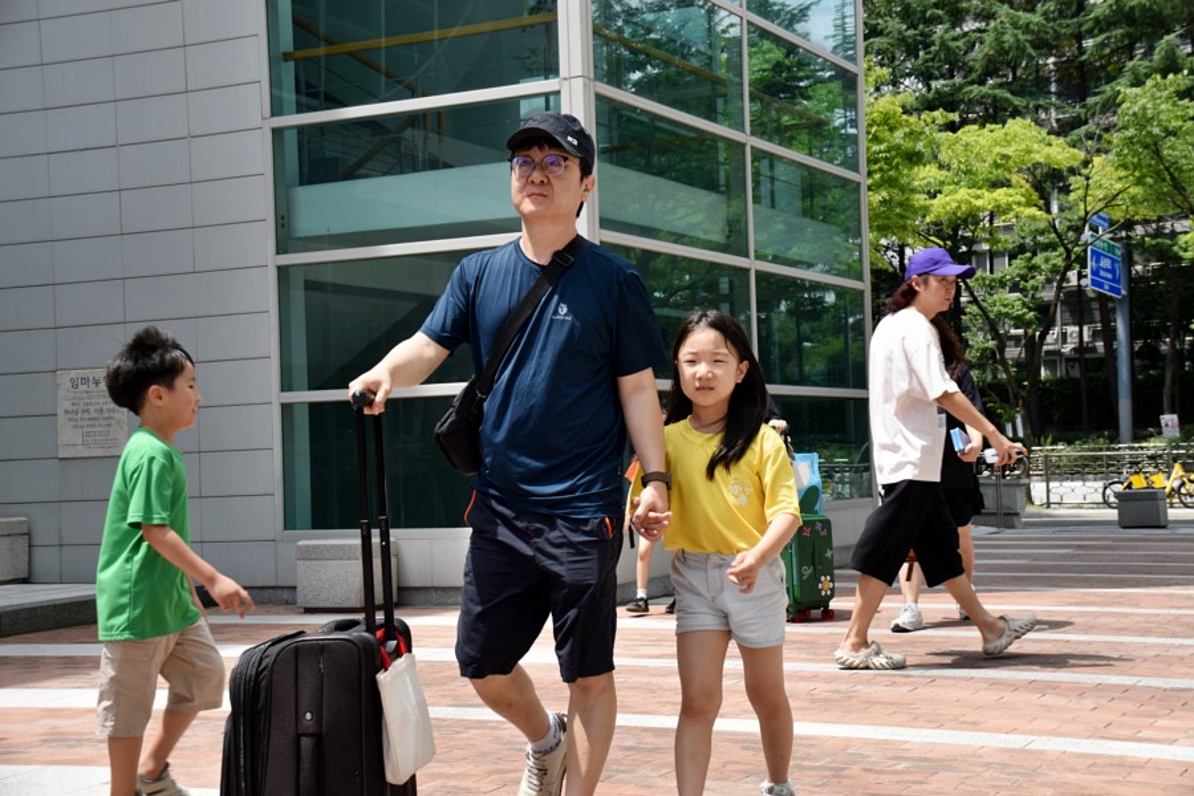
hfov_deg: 38.9
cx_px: 597
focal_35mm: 51
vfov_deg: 26.5
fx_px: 1691
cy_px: 398
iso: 200
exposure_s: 1/320
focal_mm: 34
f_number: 8
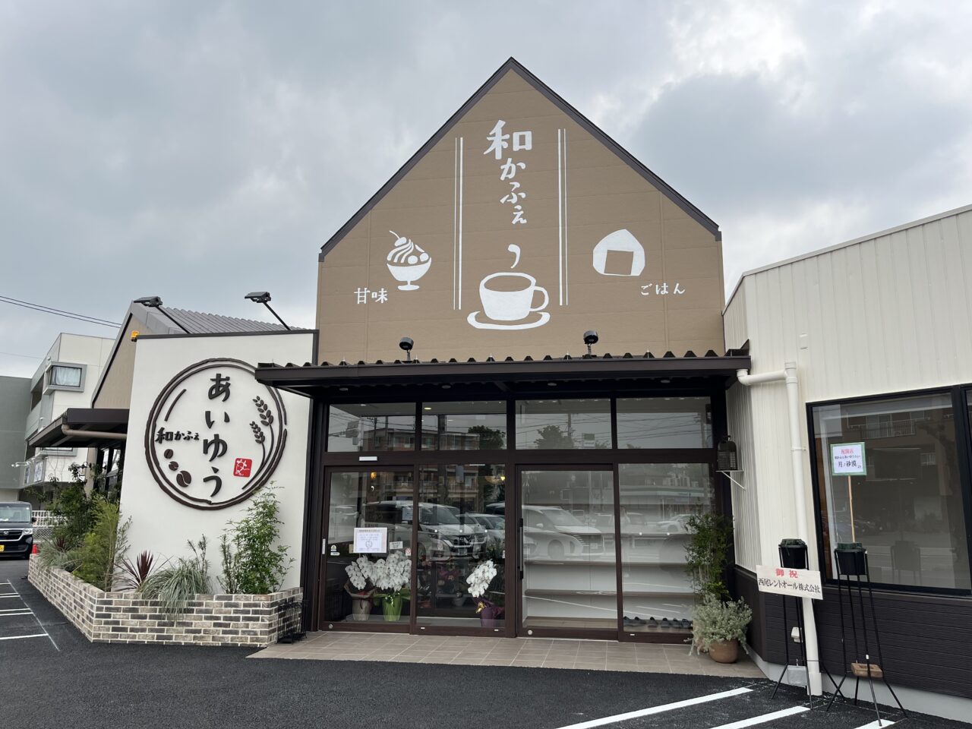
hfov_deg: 67.3
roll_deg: -0.5
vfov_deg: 53.1
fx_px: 730
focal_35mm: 26
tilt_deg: +10.8
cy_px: 364
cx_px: 486
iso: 50
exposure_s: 1/2899
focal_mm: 5.1
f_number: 1.6
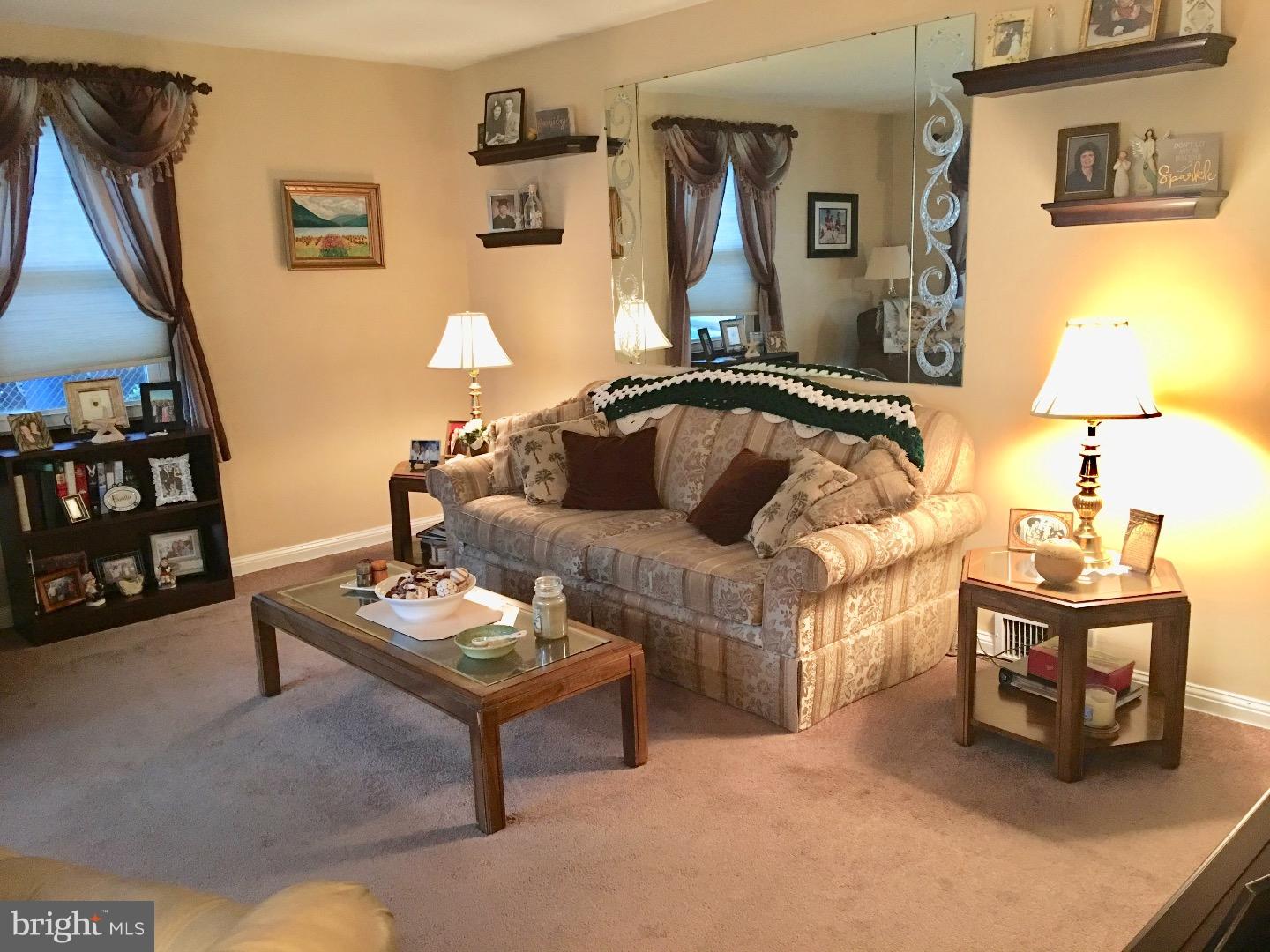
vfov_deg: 48.2
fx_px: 1064
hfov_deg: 61.7
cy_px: 476
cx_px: 635
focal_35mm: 29
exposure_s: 1/10
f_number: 2.2
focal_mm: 4.15
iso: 100
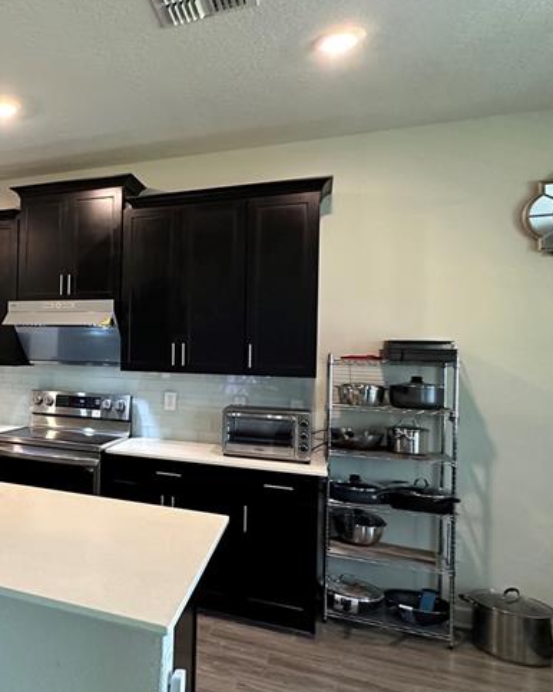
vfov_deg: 60.5
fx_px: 594
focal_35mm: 29
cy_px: 345
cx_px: 0
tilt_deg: +0.0
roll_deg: -1.8
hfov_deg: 43.0
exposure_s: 1/60
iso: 400
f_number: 2.2
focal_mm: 2.22
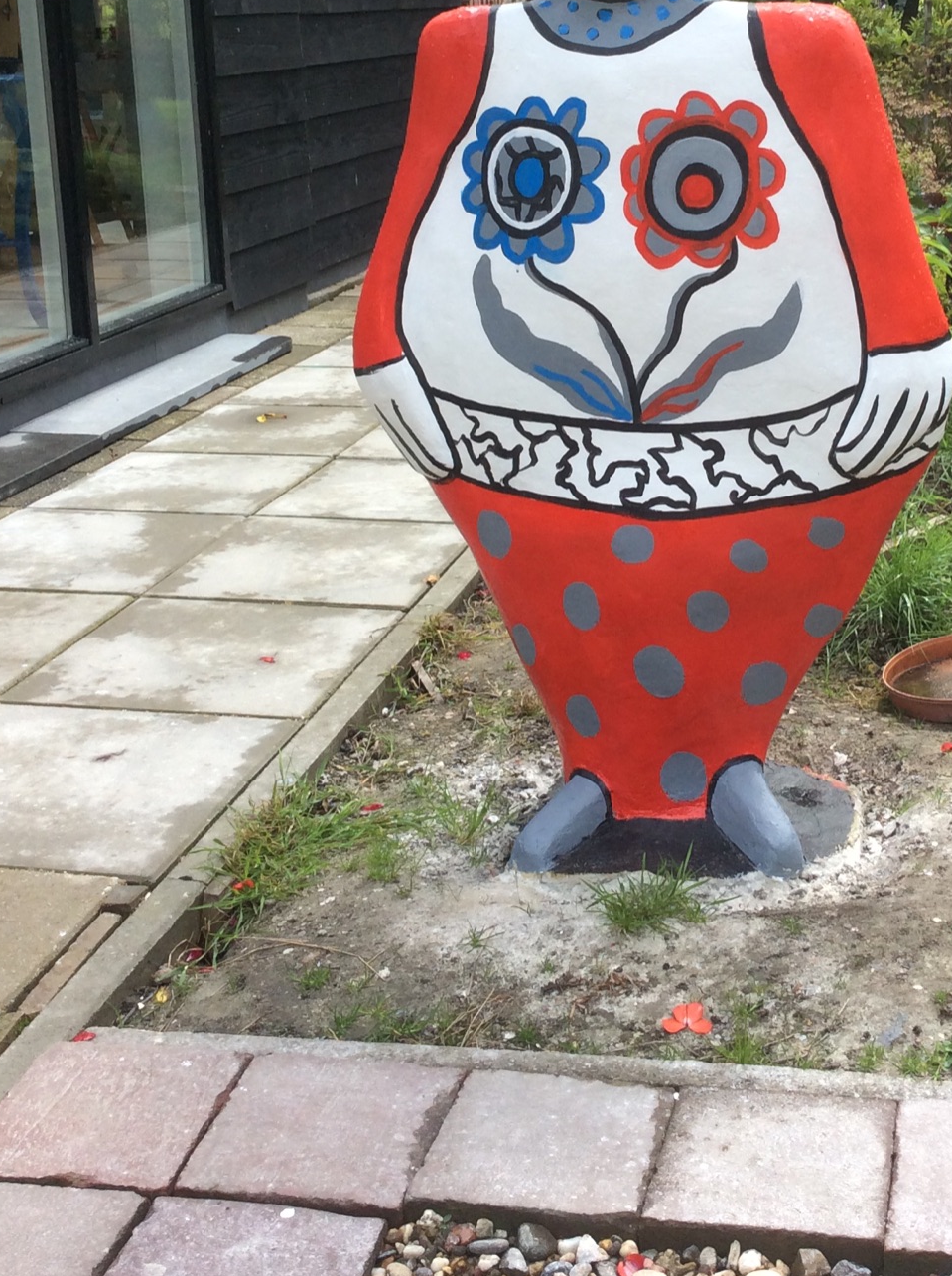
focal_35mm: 51
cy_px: 398
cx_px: 651
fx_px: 1876
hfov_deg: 28.3
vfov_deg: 37.0
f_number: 2.4
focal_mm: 3.3
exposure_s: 1/715
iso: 32
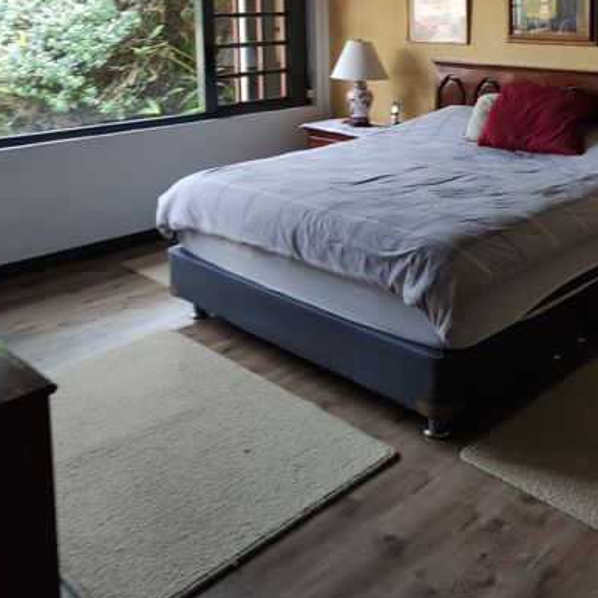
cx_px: 369
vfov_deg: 41.7
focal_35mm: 38
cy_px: 107
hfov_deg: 43.6
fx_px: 743
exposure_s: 1/30
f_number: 1.89
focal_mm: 5.43
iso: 177
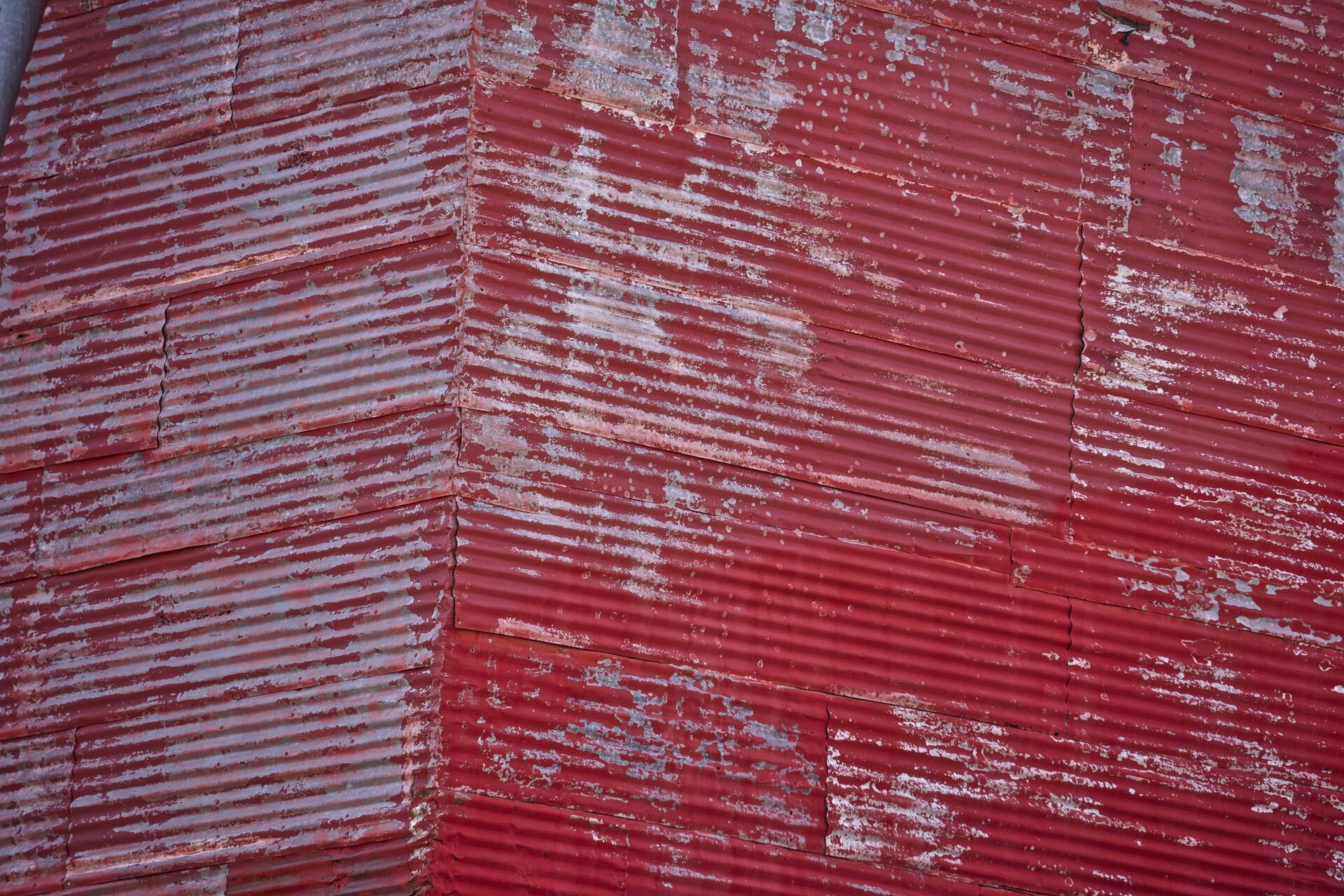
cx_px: 672
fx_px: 7615
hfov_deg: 10.1
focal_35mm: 204
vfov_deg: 6.7
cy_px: 448
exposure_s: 1/250
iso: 160
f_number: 5.6
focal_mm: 136
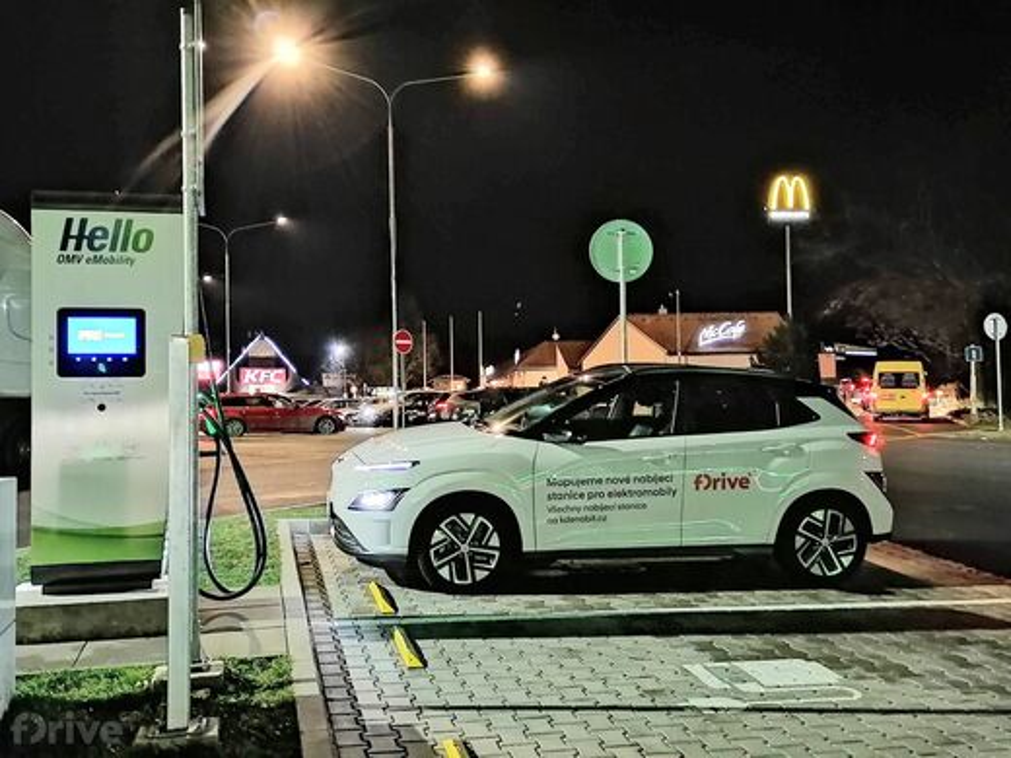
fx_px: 1139
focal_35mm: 39
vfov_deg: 36.8
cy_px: 379
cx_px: 506
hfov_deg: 47.9
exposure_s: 1/2.5
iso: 1000
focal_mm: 5.3
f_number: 1.8
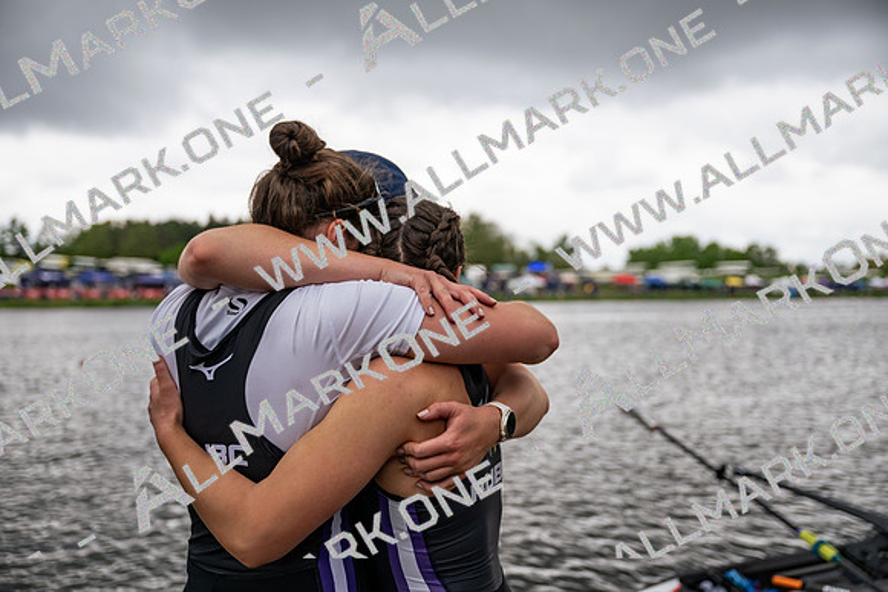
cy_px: 296
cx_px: 444
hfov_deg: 50.7
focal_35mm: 38
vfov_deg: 35.1
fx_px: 938
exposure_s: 1/500
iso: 90
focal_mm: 38
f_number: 2.8
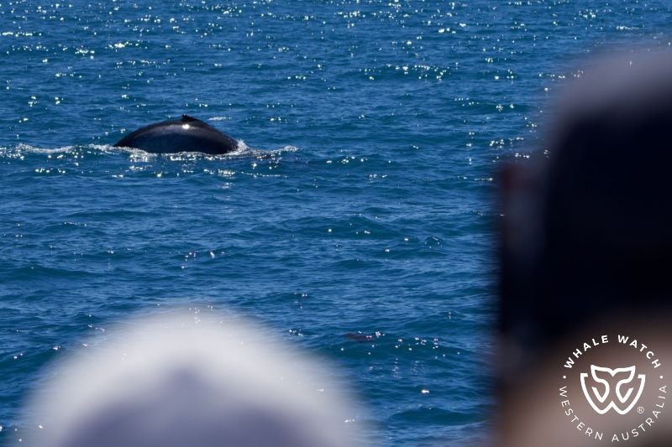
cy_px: 224
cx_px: 336
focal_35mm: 216
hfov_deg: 9.5
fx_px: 4031
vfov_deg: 6.4
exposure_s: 1/3200
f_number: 8
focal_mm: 216
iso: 800
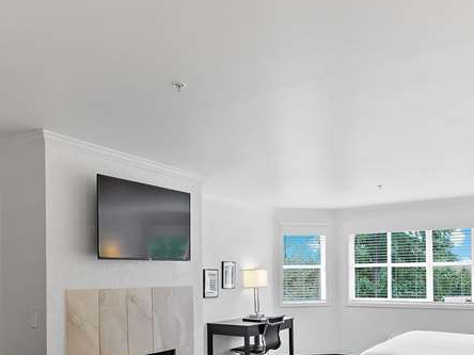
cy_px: 336
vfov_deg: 41.0
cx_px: 240
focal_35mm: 31
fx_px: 424
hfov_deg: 58.3
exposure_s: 1
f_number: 8
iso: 100
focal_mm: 14
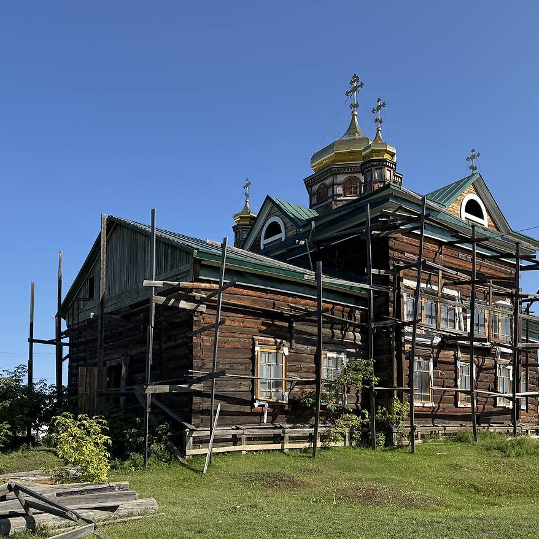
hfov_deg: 55.3
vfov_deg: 55.6
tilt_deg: +12.3
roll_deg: +1.1
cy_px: 275
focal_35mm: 29
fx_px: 511
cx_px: 320
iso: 80
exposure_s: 1/3413
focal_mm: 6.76
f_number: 1.78
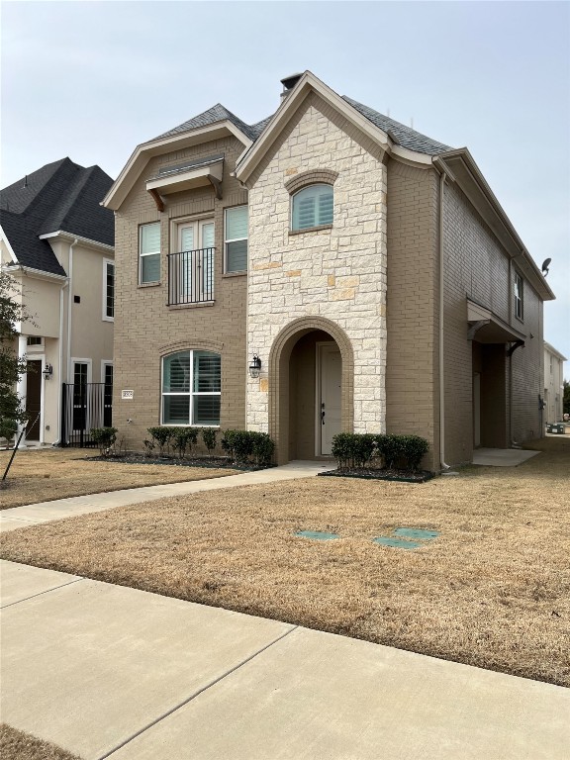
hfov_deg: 53.1
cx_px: 285
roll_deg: -0.2
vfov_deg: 67.3
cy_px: 380
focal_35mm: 26
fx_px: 571
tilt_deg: +3.4
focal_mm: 5.7
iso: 50
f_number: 1.5
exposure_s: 1/3571
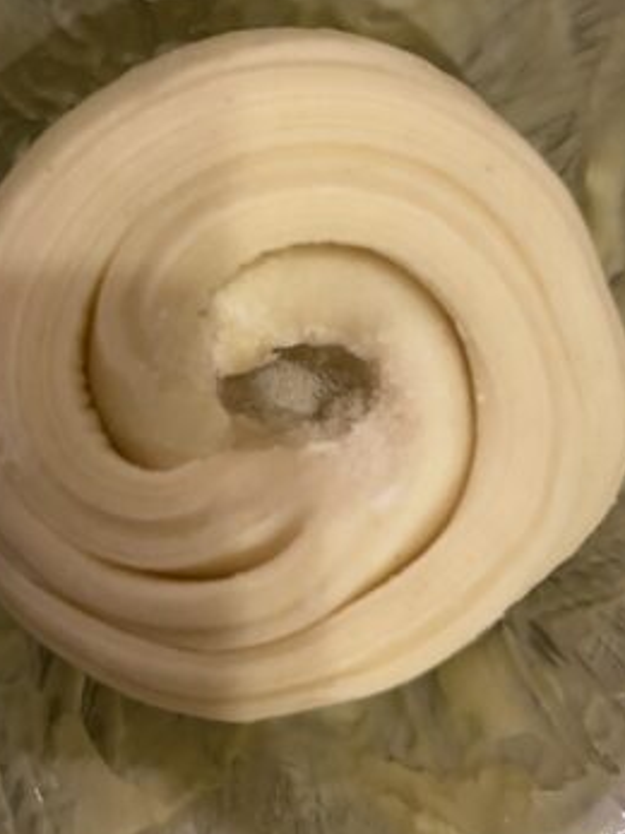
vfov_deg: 51.1
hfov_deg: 39.6
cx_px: 302
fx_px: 867
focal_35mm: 36
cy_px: 346
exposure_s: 1/50
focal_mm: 4.25
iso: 500
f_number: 1.8
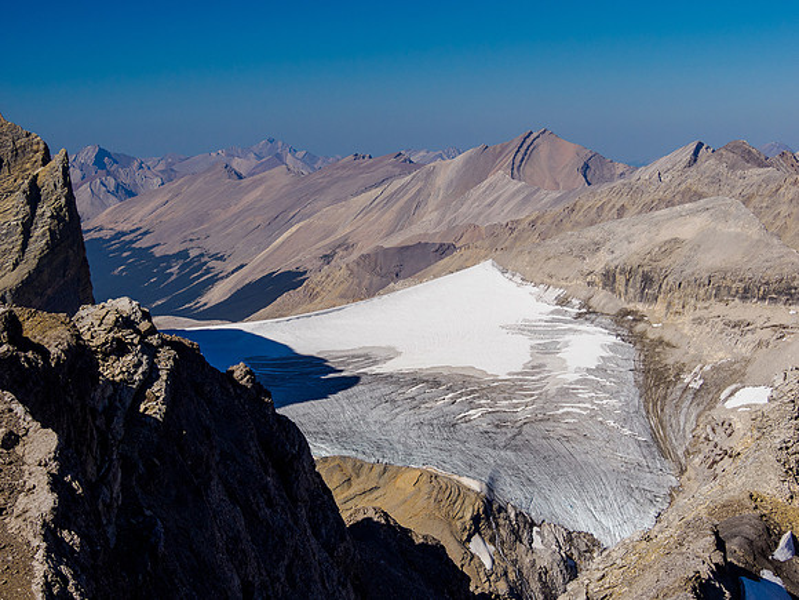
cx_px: 400
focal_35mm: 80
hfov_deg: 24.4
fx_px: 1847
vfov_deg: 18.4
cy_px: 300
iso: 200
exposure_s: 1/250
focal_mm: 40
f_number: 8
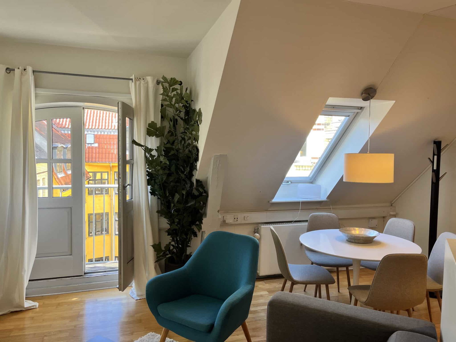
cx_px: 228
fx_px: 343
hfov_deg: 67.3
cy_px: 171
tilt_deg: -2.6
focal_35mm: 26
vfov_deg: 53.1
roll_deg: -0.9
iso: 50
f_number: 1.6
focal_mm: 5.1
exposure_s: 1/100
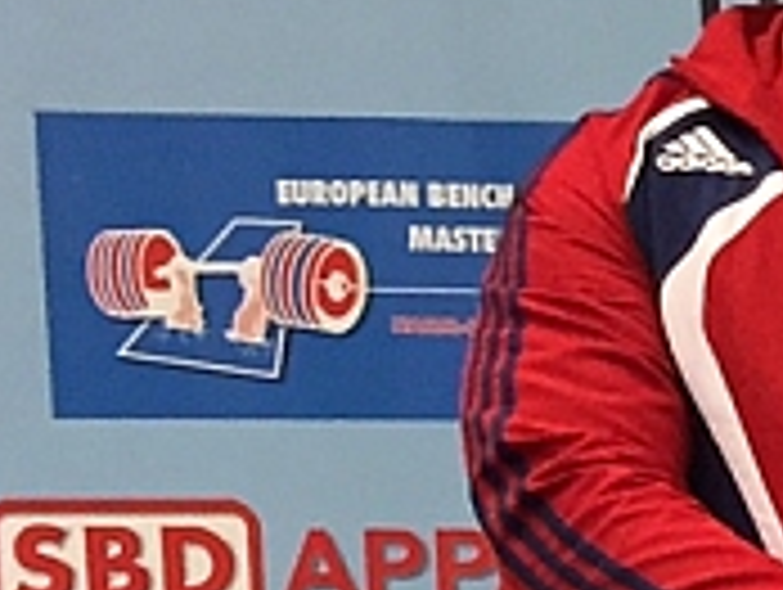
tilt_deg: -7.3
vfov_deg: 7.2
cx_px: 2308
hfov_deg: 8.4
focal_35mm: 200
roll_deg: +0.0
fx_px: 4530
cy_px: 1081
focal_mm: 4.15
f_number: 2.2
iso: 160
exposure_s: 1/33
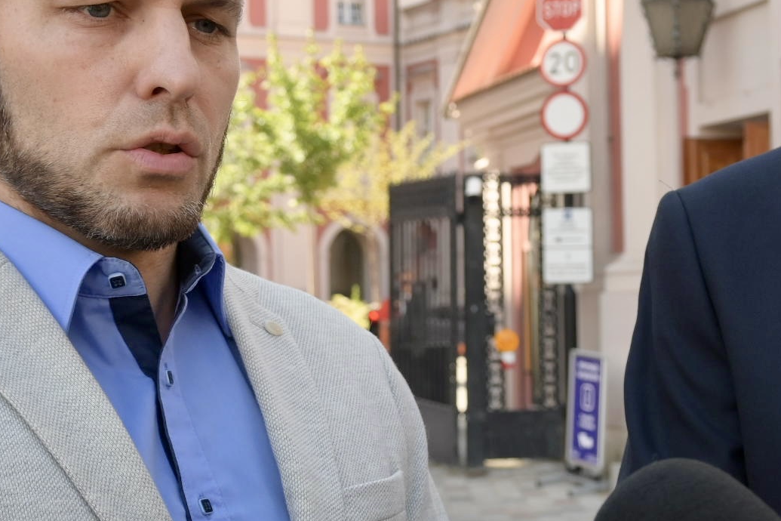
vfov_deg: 17.3
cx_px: 476
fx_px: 1707
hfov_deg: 25.7
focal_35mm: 79
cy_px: 324
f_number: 3.8
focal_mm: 19.5
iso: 200
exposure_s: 1/400
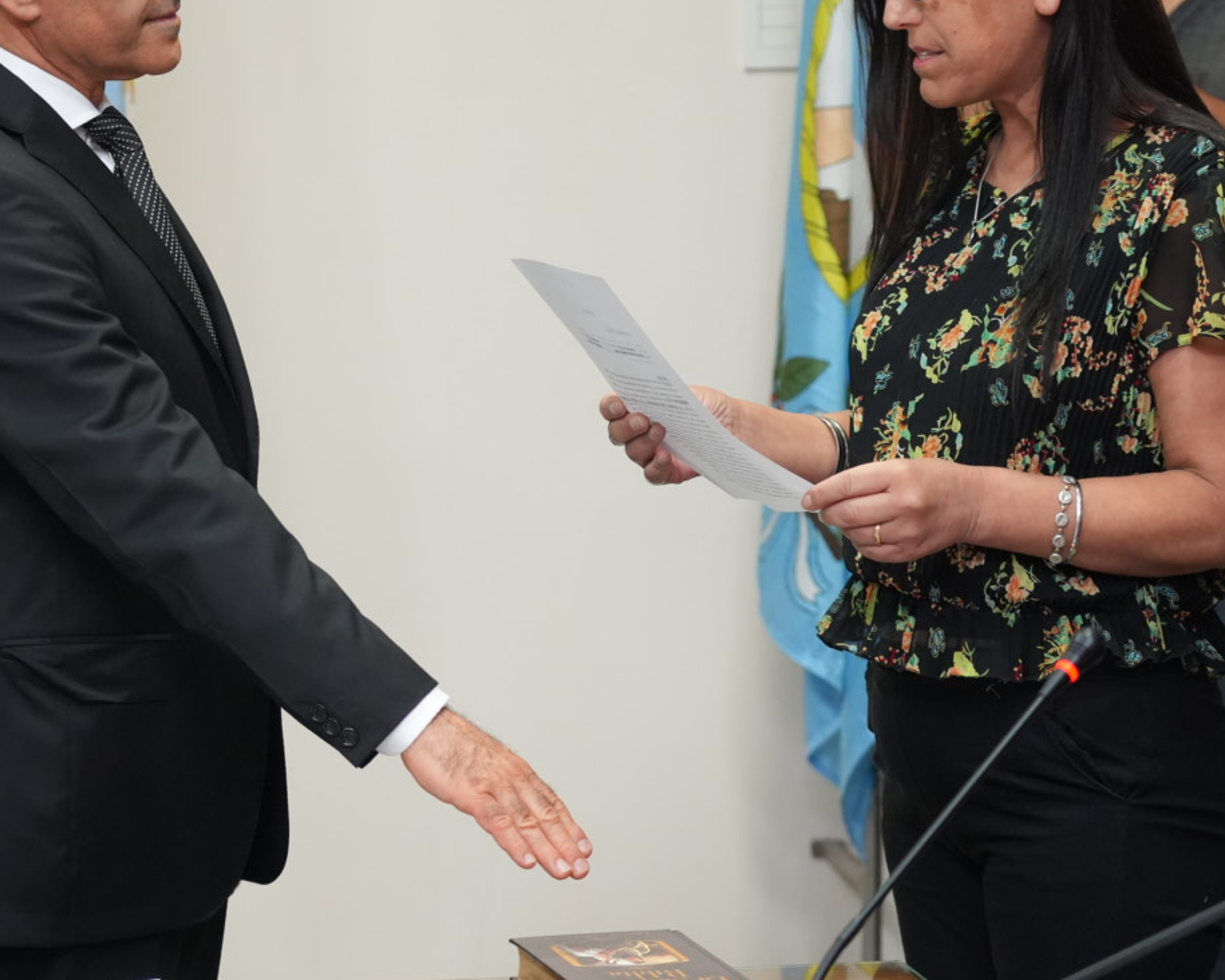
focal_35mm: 131
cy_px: 379
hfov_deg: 14.7
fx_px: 4749
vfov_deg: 11.8
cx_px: 454
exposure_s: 1/200
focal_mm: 79
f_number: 4
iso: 4000
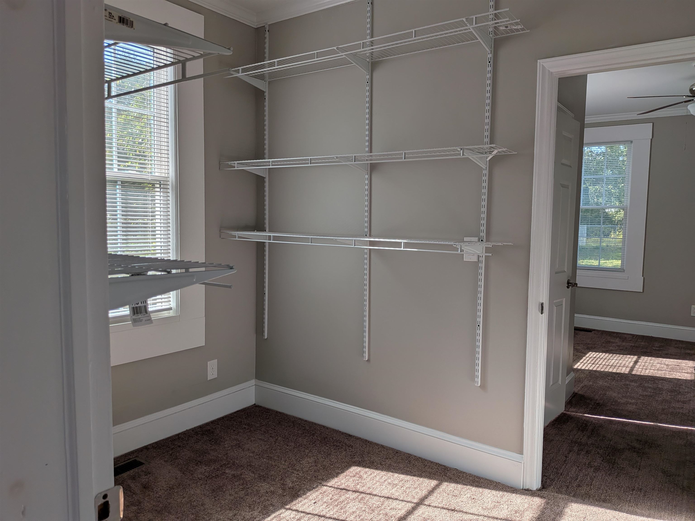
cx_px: 348
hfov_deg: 71.6
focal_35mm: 24
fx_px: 482
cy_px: 260
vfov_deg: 56.8
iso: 28
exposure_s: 1/1133
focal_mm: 4.53
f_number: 1.7
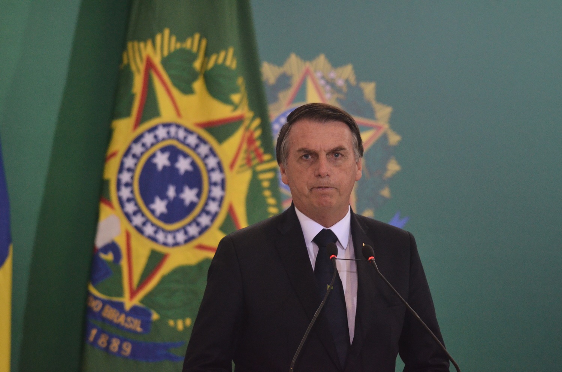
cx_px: 281
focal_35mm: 450
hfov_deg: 4.6
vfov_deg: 3.0
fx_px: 7012
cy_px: 186
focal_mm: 300
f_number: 4.5
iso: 2000
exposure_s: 1/250
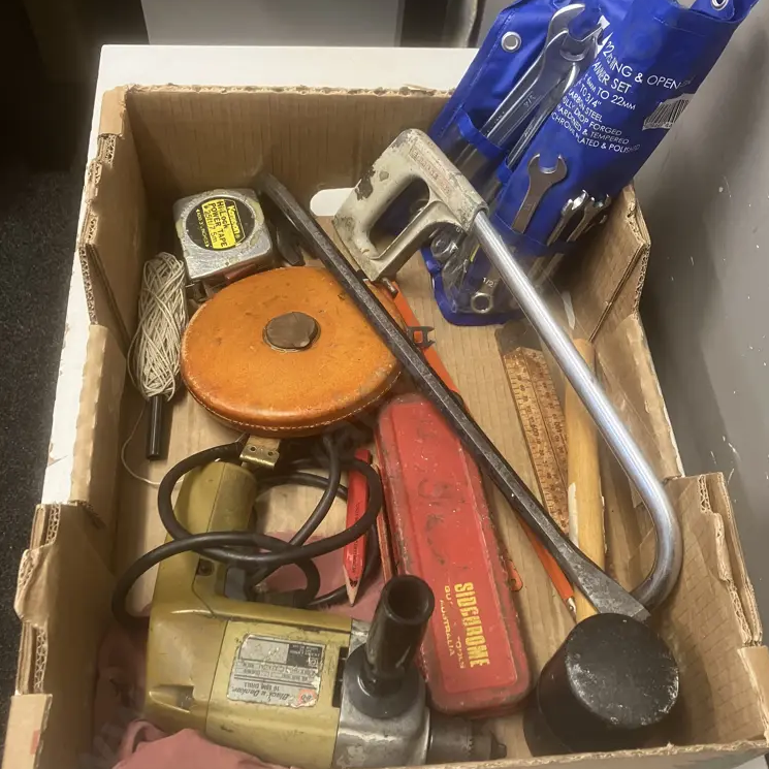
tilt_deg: -57.1
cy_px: 367
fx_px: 855
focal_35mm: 34
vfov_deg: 48.4
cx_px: 395
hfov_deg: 48.4
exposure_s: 1/50
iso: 125
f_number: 1.8
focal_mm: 3.99
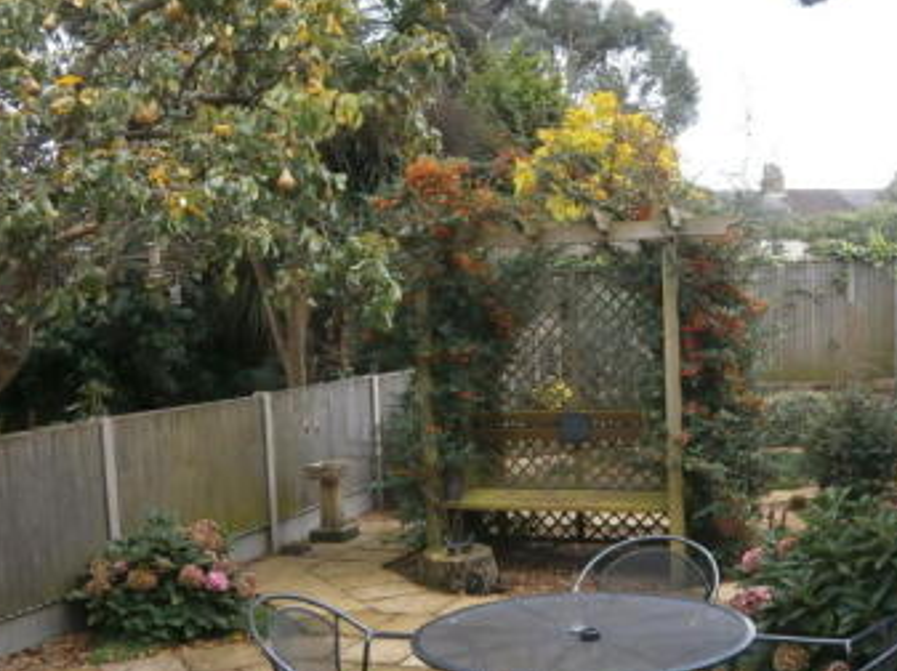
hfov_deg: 42.1
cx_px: 478
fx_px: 1165
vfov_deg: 32.0
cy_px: 419
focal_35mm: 45
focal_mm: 4.7
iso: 80
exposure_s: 1/125
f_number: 2.8
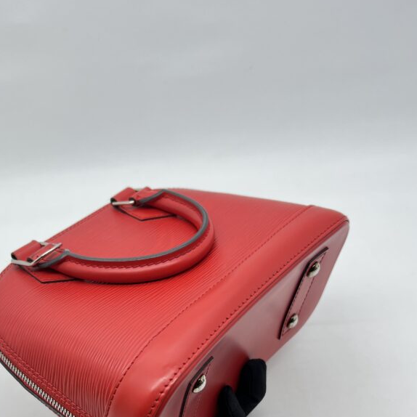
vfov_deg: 39.1
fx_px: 559
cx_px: 156
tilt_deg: -42.7
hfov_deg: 40.6
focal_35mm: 41
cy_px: 341
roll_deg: +4.8
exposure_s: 1/100
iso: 40
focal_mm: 5.7
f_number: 1.5
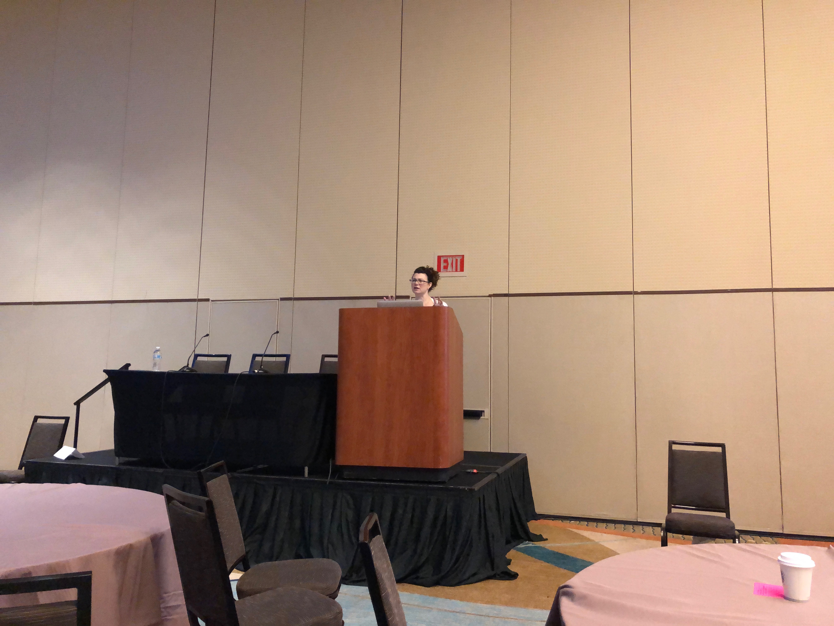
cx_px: 417
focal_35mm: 28
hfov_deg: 63.4
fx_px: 675
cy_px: 313
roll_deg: -1.6
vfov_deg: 49.7
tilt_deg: +5.1
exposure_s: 1/30
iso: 500
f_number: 1.8
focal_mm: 3.99
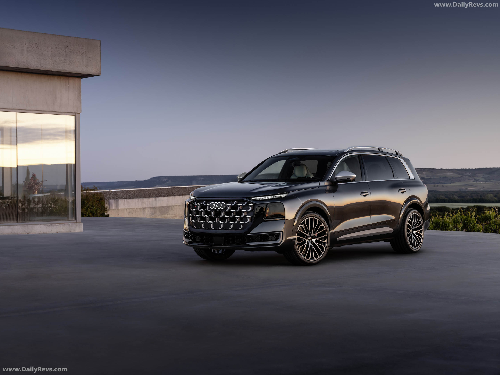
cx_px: 250
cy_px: 188
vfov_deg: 23.6
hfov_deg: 31.2
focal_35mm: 62
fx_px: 895
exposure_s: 4
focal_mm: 78
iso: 800
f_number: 7.1
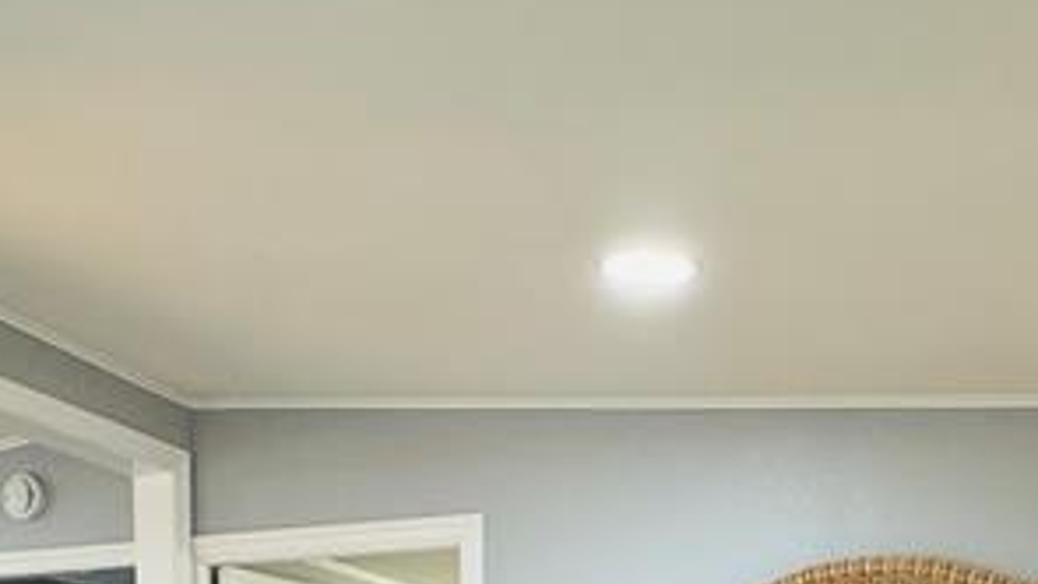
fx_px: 1459
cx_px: 366
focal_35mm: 53
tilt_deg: -7.2
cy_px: 992
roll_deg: -0.1
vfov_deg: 18.6
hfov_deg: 38.8
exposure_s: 1/120
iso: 320
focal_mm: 2.22
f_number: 2.2
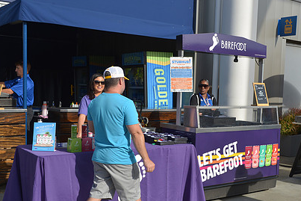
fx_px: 385
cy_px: 121
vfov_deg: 29.2
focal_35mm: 46
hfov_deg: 42.6
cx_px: 178
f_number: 10
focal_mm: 32
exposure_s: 1/400
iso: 200
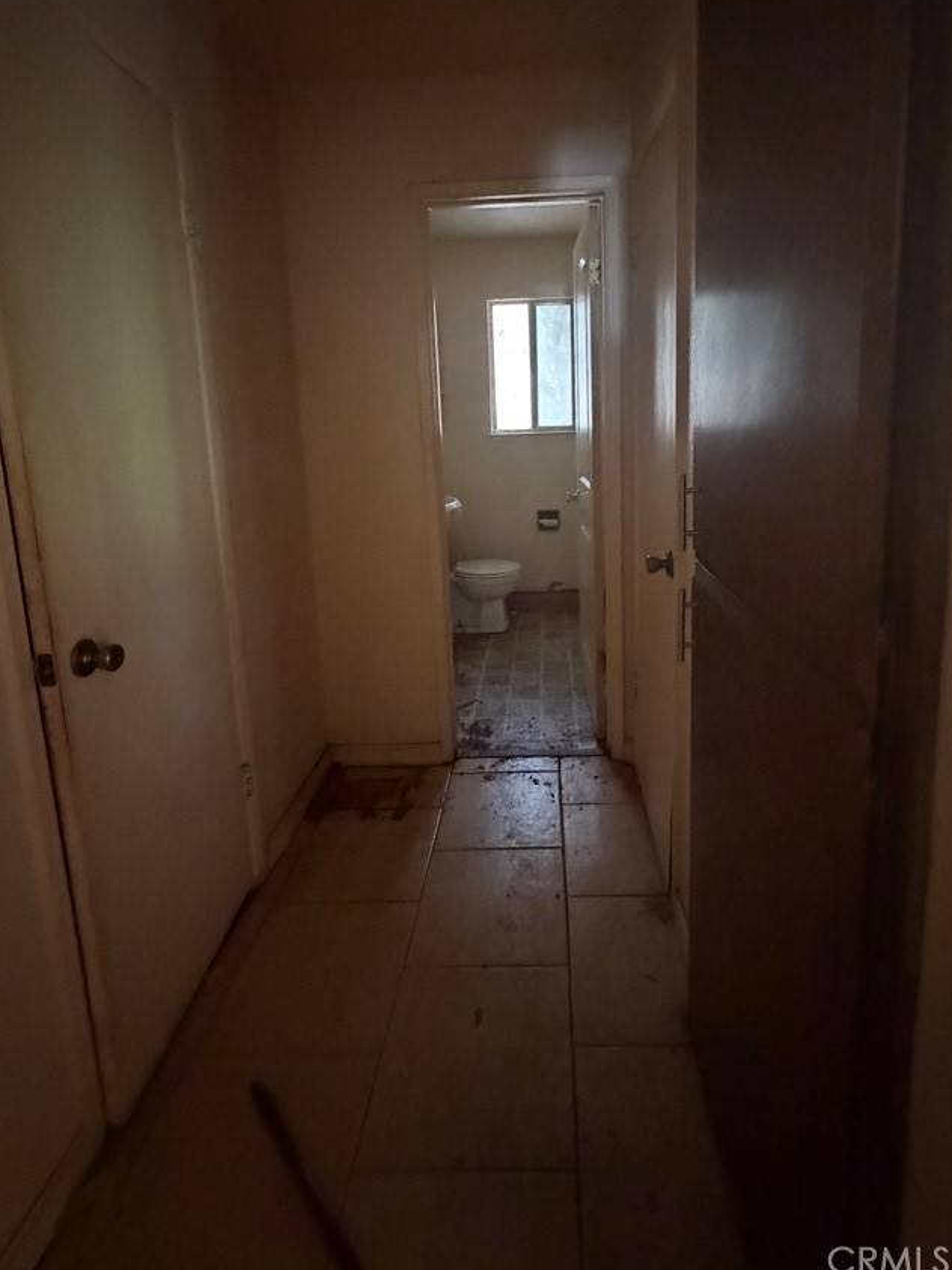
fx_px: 624
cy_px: 511
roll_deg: +1.8
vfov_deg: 89.9
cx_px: 529
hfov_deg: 74.5
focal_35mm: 17
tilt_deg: -8.4
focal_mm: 2.22
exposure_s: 1/30
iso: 3200
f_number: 2.2
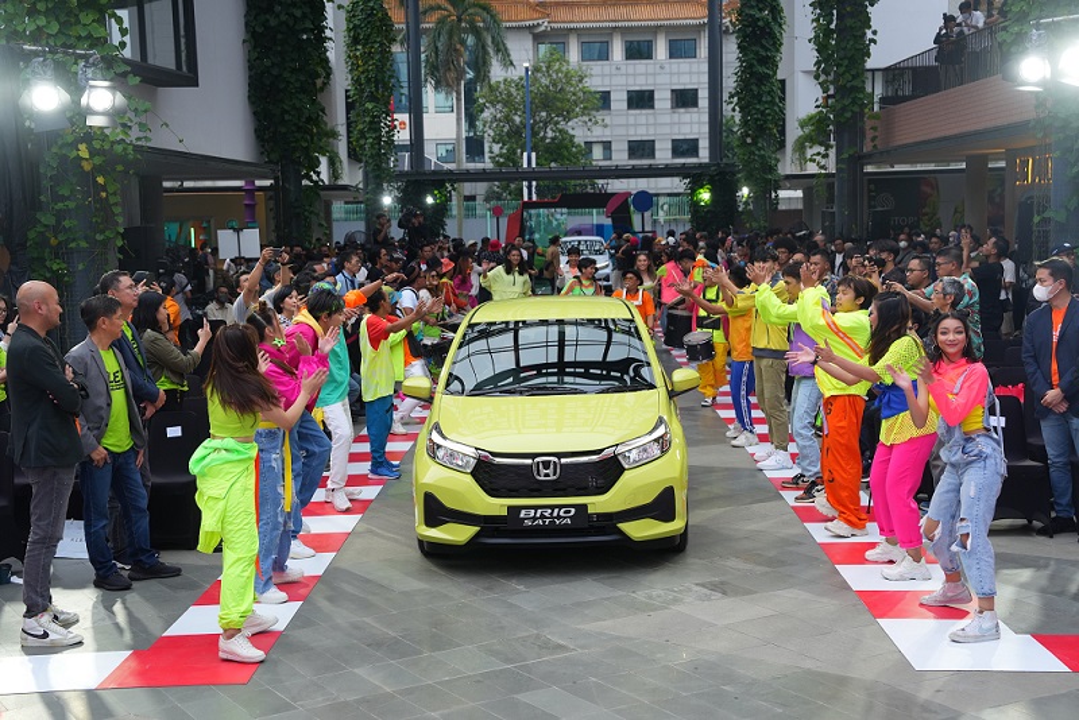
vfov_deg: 27.0
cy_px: 360
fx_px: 1499
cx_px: 540
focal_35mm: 50
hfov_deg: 39.6
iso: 800
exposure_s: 1/250
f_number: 4.5
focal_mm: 50
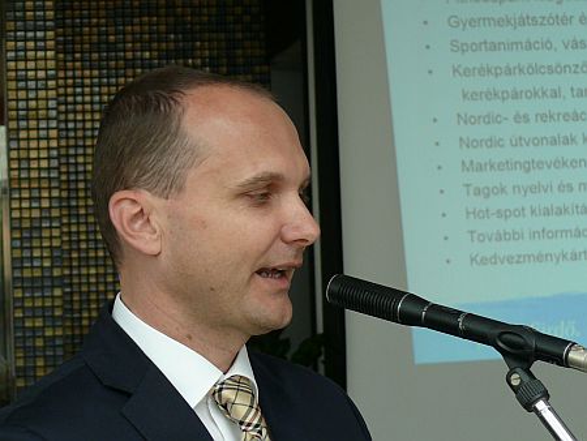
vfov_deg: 9.3
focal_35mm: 160
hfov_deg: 12.3
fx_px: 2715
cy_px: 220
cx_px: 294
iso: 100
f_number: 3.2
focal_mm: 19
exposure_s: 1/125
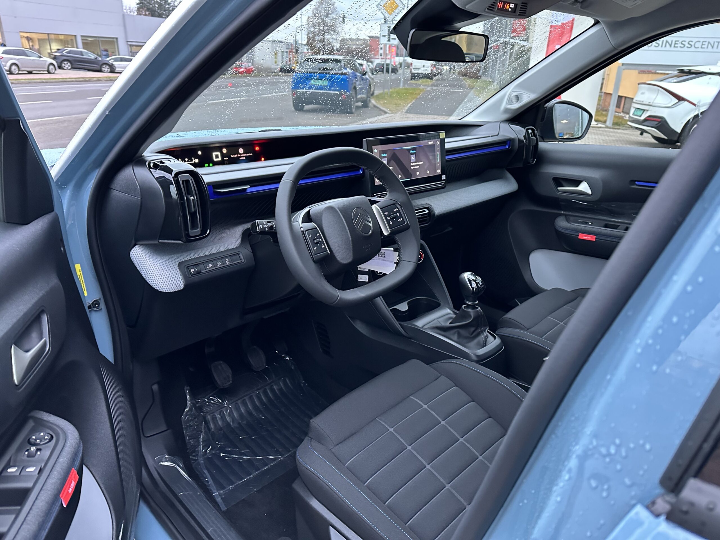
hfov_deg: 71.6
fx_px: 499
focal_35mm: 24
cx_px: 360
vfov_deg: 56.8
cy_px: 270
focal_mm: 6.86
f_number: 1.78
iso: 640
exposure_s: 1/60
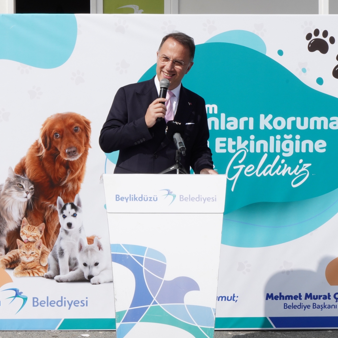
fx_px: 497
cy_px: 168
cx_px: 144
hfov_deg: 37.5
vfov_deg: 37.6
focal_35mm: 45
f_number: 22
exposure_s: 1/160
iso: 400
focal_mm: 35
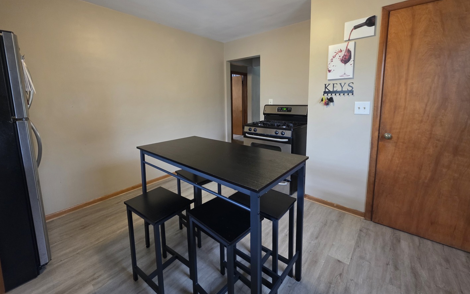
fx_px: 179
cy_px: 124
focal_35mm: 14
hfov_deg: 105.3
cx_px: 234
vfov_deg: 78.1
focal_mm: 2.2
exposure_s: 1/60
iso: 250
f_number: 1.9
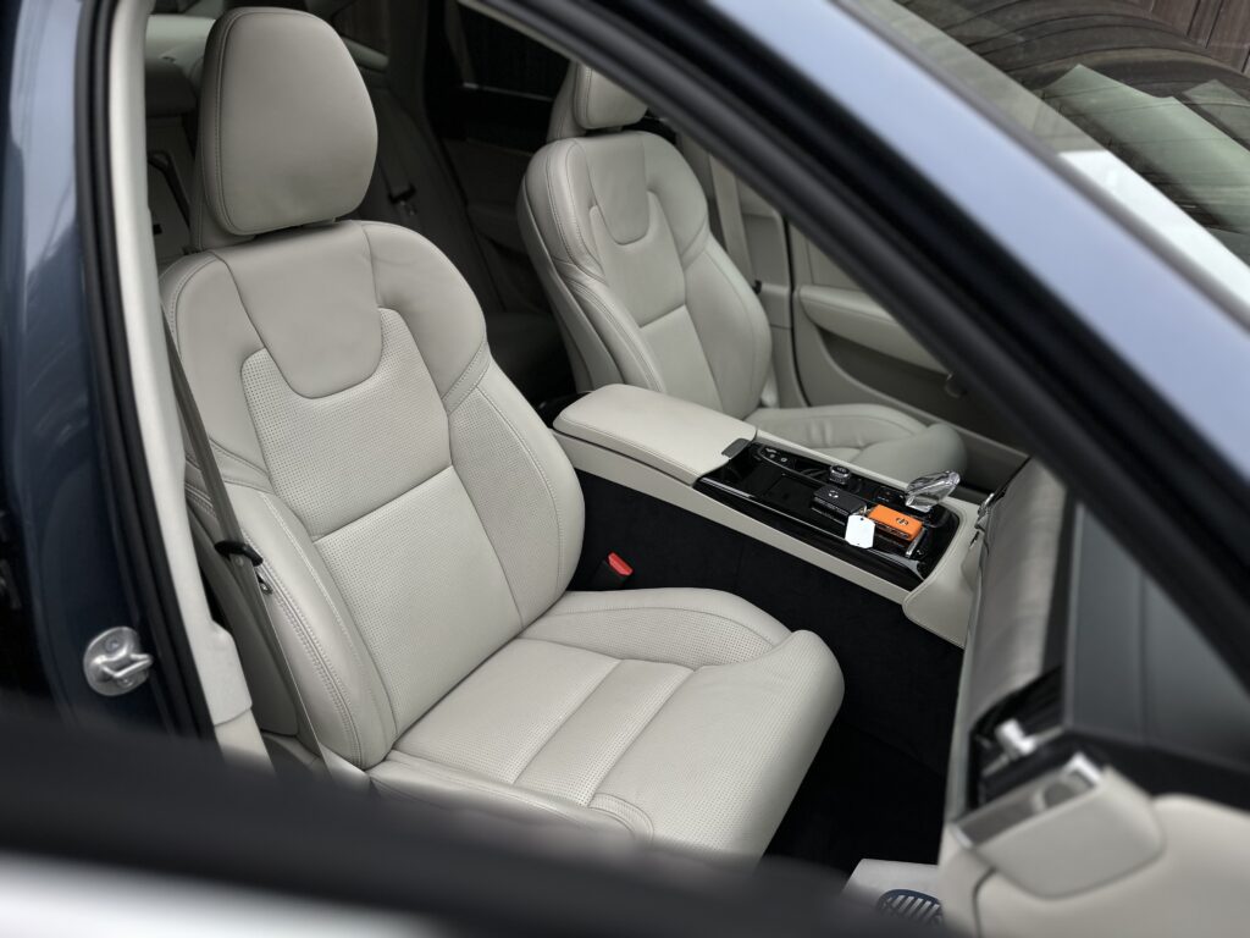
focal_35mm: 24
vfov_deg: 56.8
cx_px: 625
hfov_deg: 71.6
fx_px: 867
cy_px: 469
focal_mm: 6.86
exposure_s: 1/155
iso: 64
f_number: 1.78
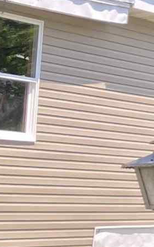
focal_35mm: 205
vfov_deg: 10.2
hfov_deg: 4.9
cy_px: 86
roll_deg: -1.0
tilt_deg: +6.0
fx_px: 1377
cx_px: 828
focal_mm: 3.99
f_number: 1.8
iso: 20
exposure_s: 1/326
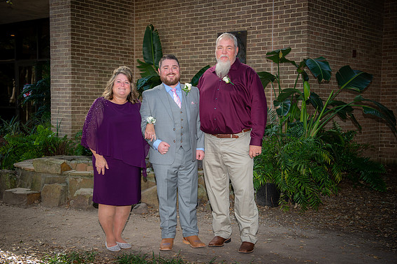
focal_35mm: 49
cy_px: 132
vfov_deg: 27.5
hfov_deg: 40.4
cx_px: 198
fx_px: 540
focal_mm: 48
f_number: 3.5
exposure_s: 1/60
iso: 64
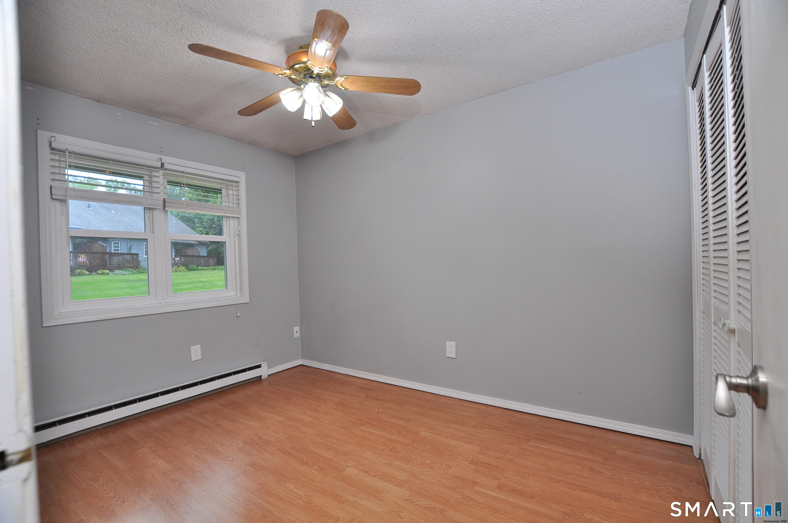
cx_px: 394
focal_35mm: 15
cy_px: 262
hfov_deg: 100.5
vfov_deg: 77.2
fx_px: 328
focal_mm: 10
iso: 400
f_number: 4.5
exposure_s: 1/100
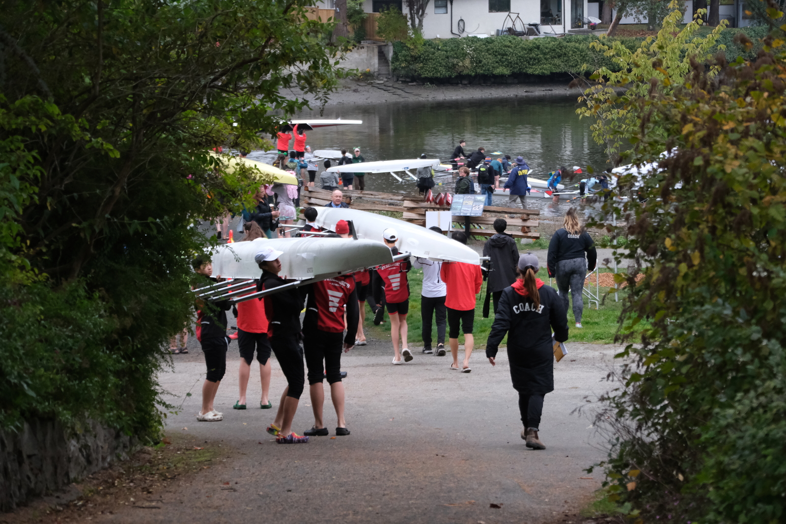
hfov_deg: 17.1
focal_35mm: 120
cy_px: 262
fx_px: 2620
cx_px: 393
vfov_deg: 11.4
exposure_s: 1/500
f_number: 6.3
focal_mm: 80.2
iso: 3200
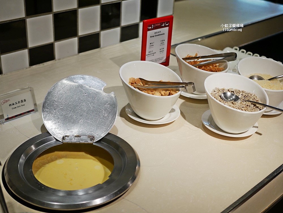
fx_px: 409
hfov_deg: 38.2
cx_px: 142
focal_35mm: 50
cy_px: 106
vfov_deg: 29.1
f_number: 1.8
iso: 200
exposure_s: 1/250
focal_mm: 25
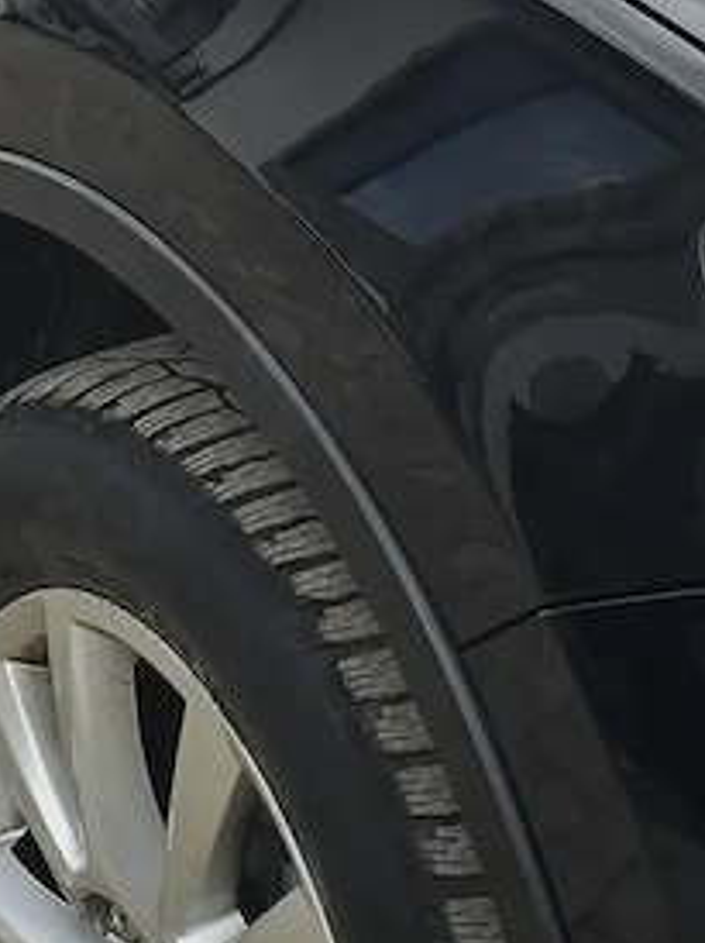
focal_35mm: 112
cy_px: -268
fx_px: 3046
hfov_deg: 13.1
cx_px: 640
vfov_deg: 16.6
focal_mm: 6.3
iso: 12
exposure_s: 1/342
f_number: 1.7
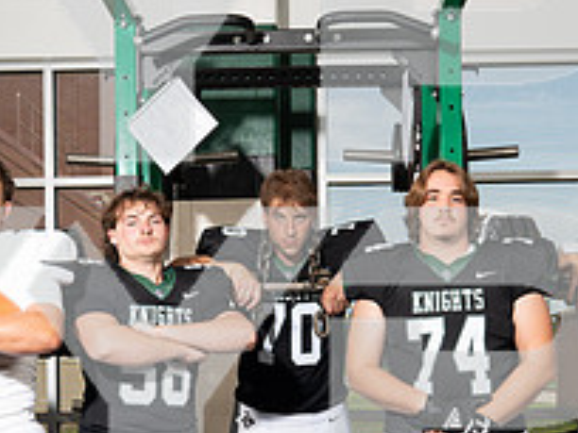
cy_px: 358
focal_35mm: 71
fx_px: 1186
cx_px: 275
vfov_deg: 20.4
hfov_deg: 27.4
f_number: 8
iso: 400
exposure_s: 1/250
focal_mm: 26
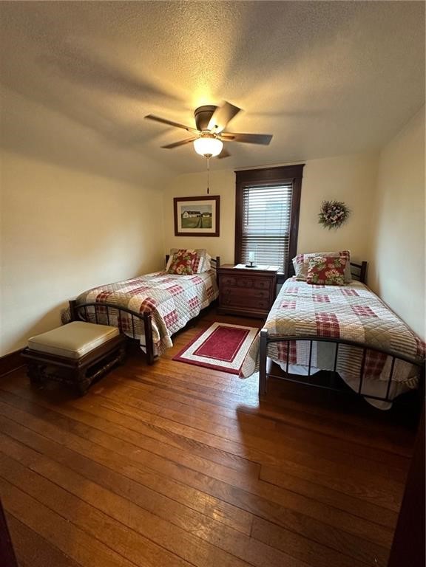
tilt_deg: -12.4
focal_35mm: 14
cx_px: 213
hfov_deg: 85.7
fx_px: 230
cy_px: 284
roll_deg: -0.2
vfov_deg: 102.1
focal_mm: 2.22
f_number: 2.2
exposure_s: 1/60
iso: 250
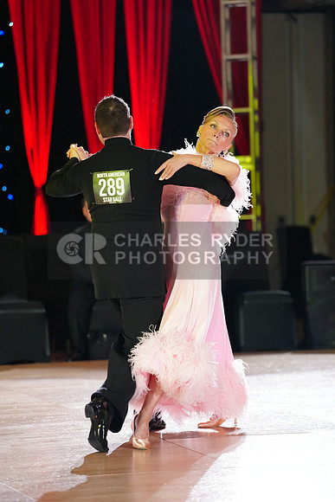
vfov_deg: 15.6
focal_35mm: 131
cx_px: 168
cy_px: 251
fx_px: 1827
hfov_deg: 10.5
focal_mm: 131
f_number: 2.8
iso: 2500
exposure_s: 1/320
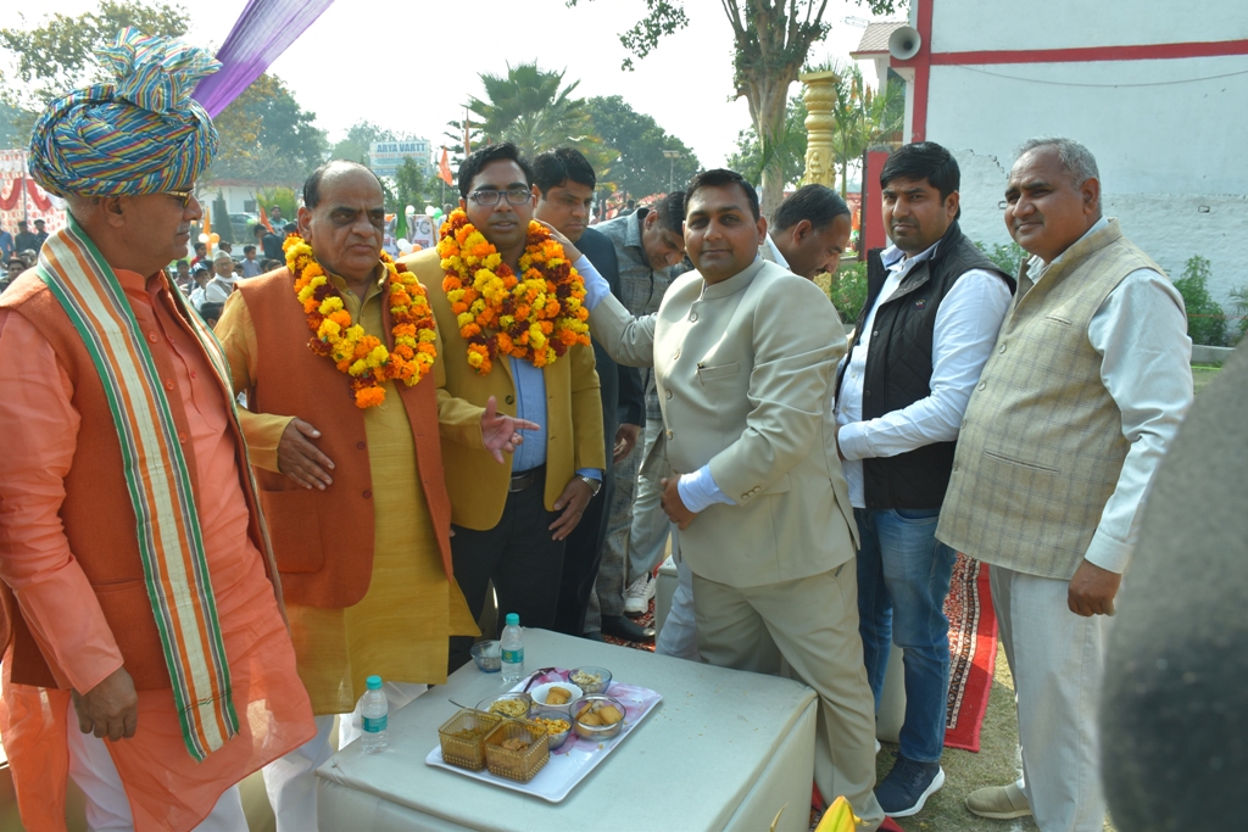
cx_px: 624
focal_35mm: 27
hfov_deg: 67.4
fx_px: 936
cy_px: 416
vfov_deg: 47.9
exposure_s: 1/160
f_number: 8
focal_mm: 18
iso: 160
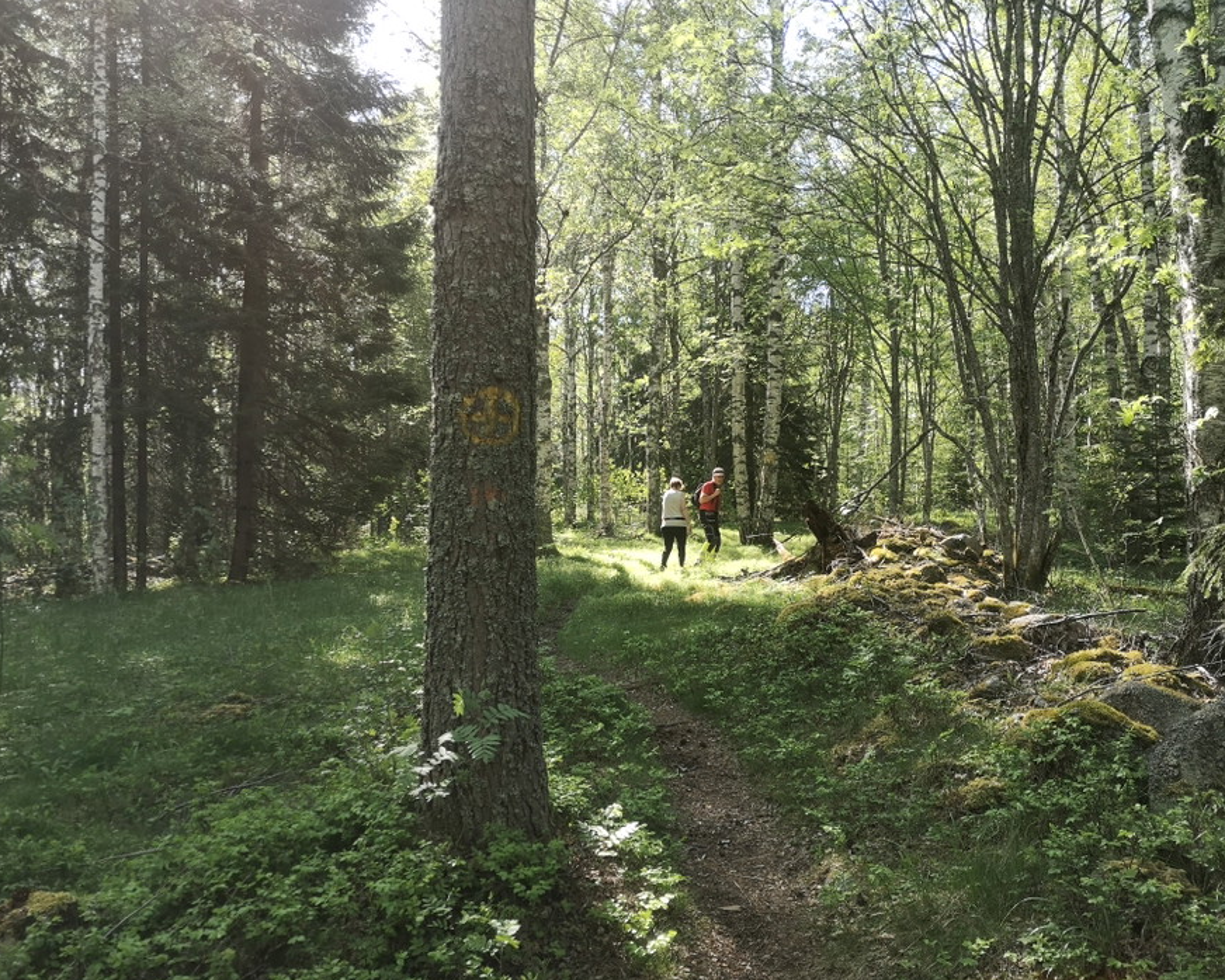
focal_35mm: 29
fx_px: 1052
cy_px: 493
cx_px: 625
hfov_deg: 60.4
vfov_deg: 50.0
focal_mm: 3.95
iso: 50
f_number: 1.8
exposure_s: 1/322
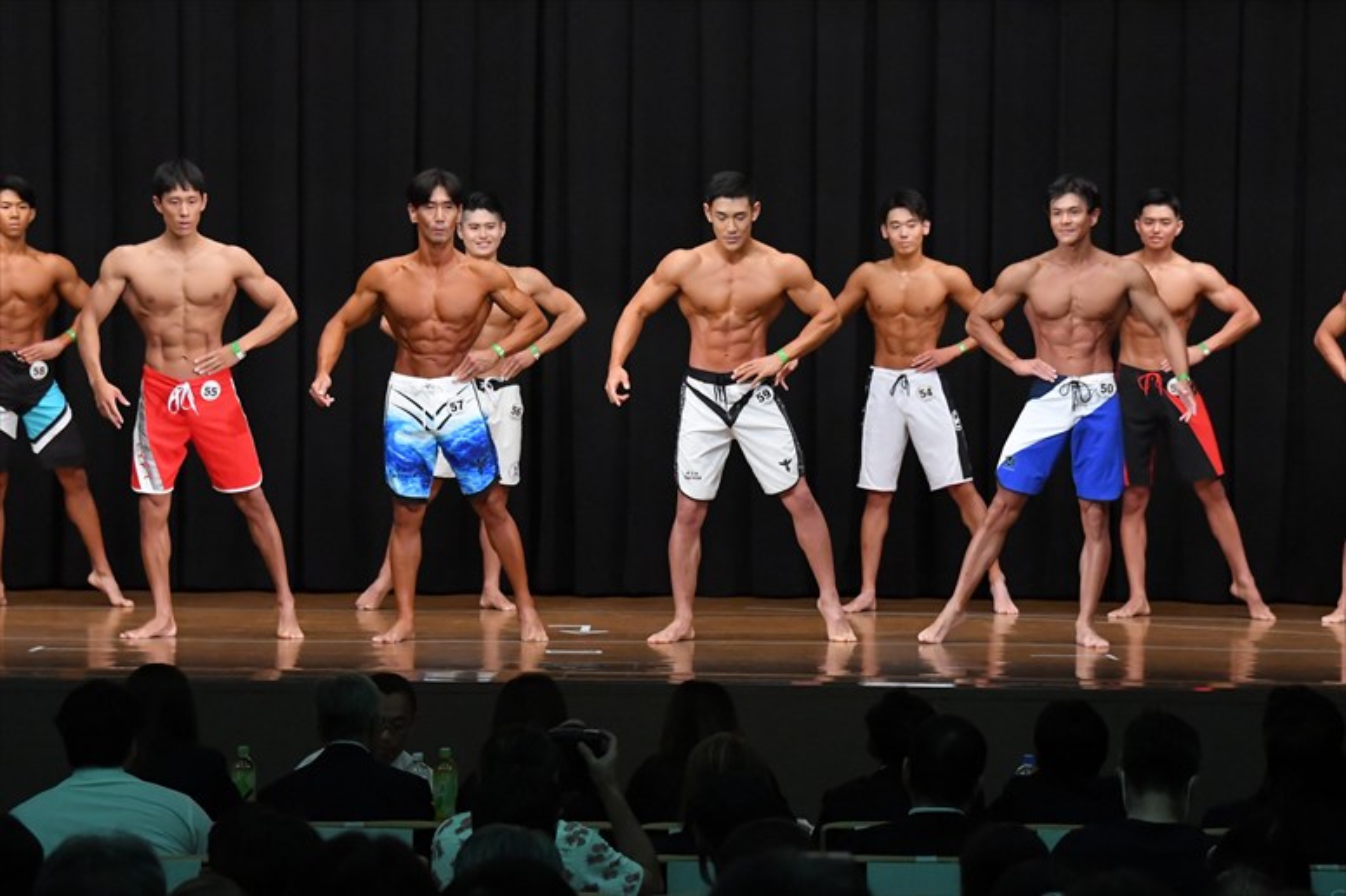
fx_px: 5157
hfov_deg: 14.9
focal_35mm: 138
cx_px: 673
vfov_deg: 9.9
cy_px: 448
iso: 6400
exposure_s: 1/400
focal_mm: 92
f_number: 5.6
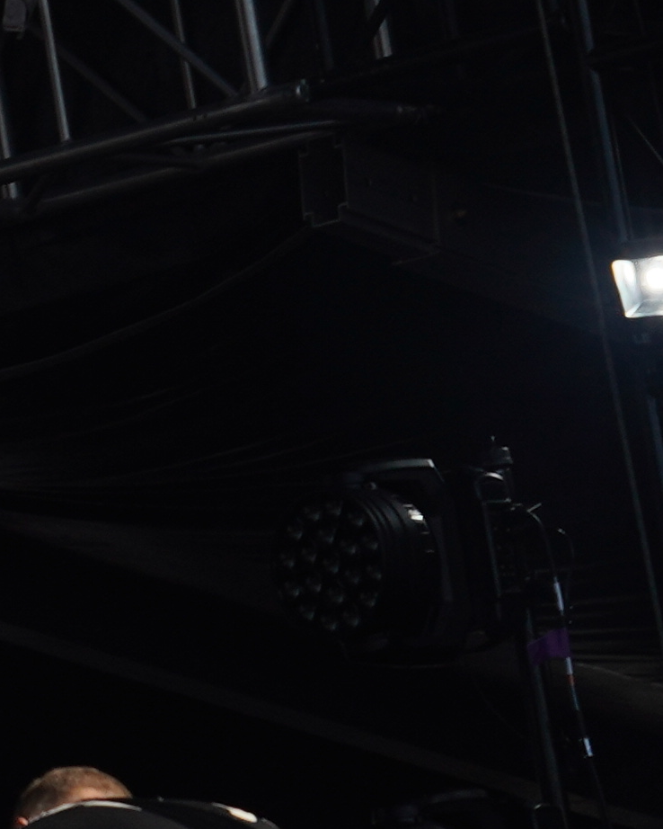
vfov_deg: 4.9
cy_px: -104
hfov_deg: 3.7
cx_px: -1793
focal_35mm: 397
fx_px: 9734
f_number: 8
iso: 100
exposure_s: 1/320
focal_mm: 65
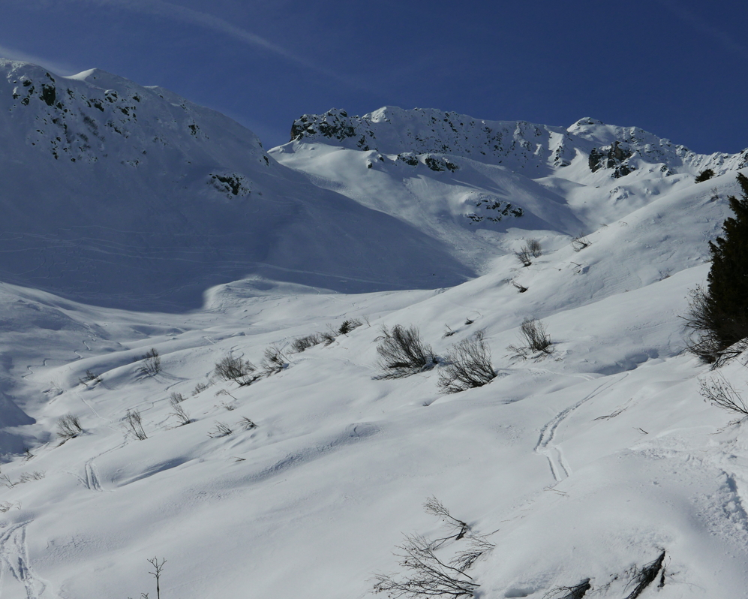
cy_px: 300
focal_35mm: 53
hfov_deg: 35.4
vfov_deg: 28.6
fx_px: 1174
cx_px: 380
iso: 200
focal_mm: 21.3
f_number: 5.6
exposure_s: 1/5000
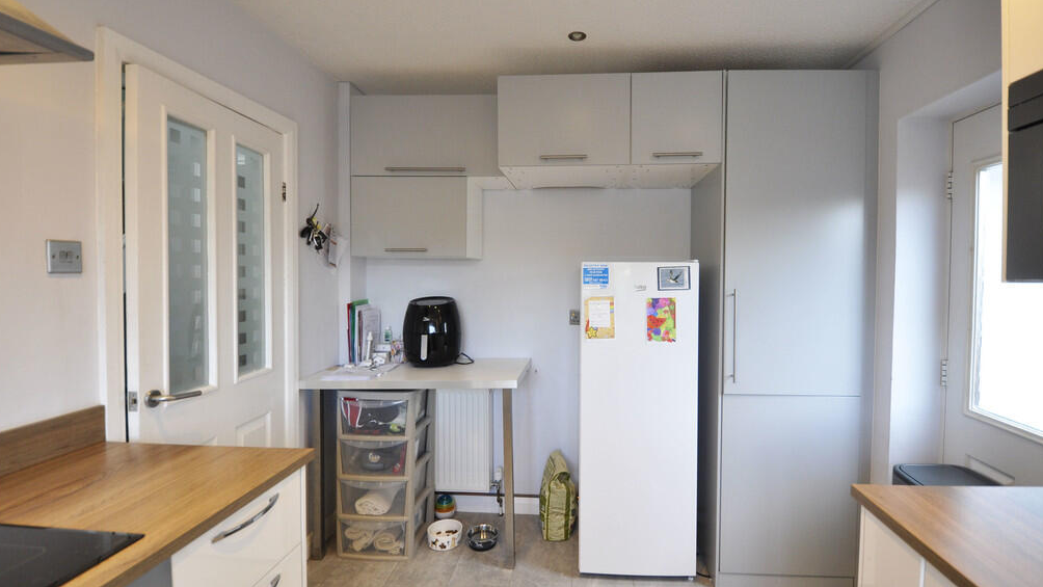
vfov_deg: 67.0
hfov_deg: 99.4
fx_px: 443
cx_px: 516
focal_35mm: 16
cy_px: 318
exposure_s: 1/60
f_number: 4
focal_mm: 10
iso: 640
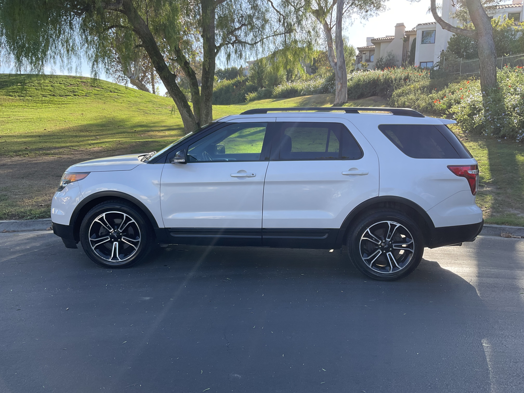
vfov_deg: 48.2
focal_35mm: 29
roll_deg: -1.0
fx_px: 439
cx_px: 262
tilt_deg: -7.4
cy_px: 196
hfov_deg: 61.7
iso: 16
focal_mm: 3
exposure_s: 1/389
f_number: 1.8
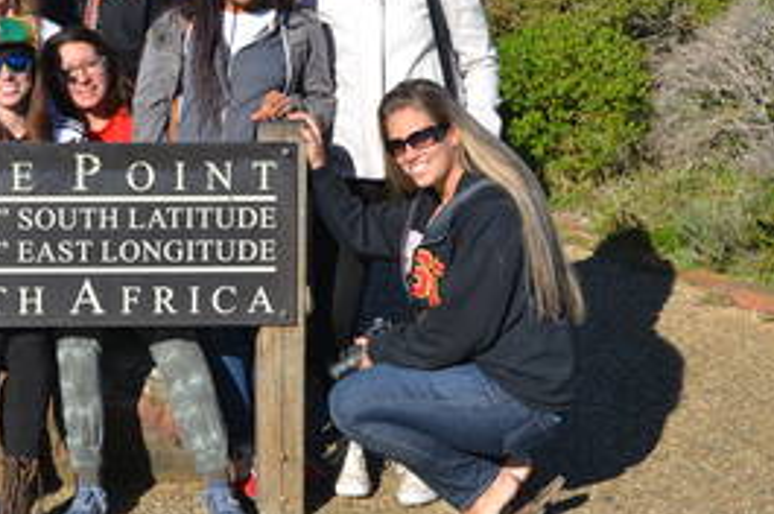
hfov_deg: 23.7
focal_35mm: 84
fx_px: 1804
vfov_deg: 16.1
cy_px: 111
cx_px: 123
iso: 100
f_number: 8
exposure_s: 1/250
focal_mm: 30
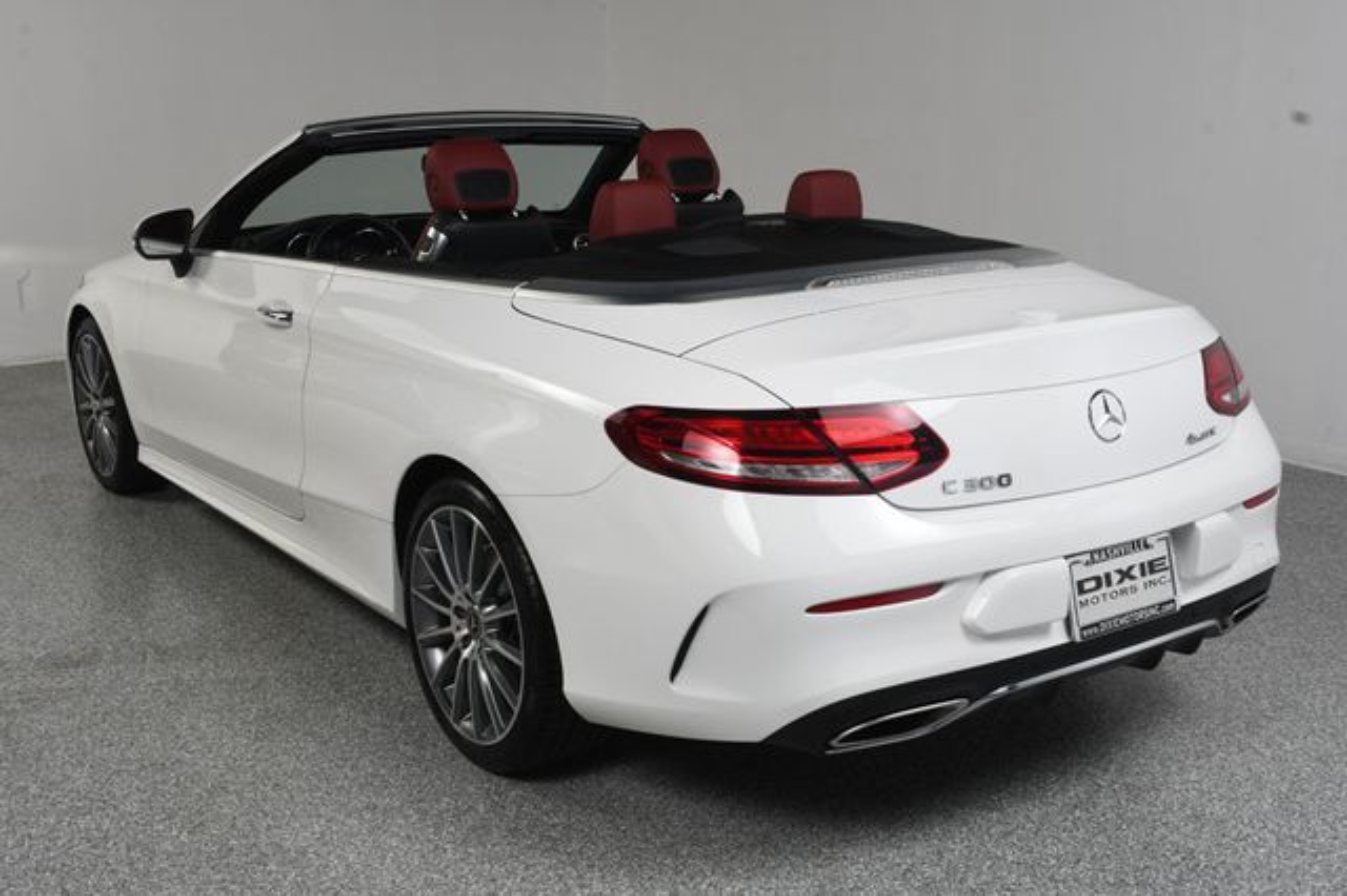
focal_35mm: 39
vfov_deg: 34.2
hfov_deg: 49.6
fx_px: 1458
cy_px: 448
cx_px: 674
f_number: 13
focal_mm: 26
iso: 100
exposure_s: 1/160
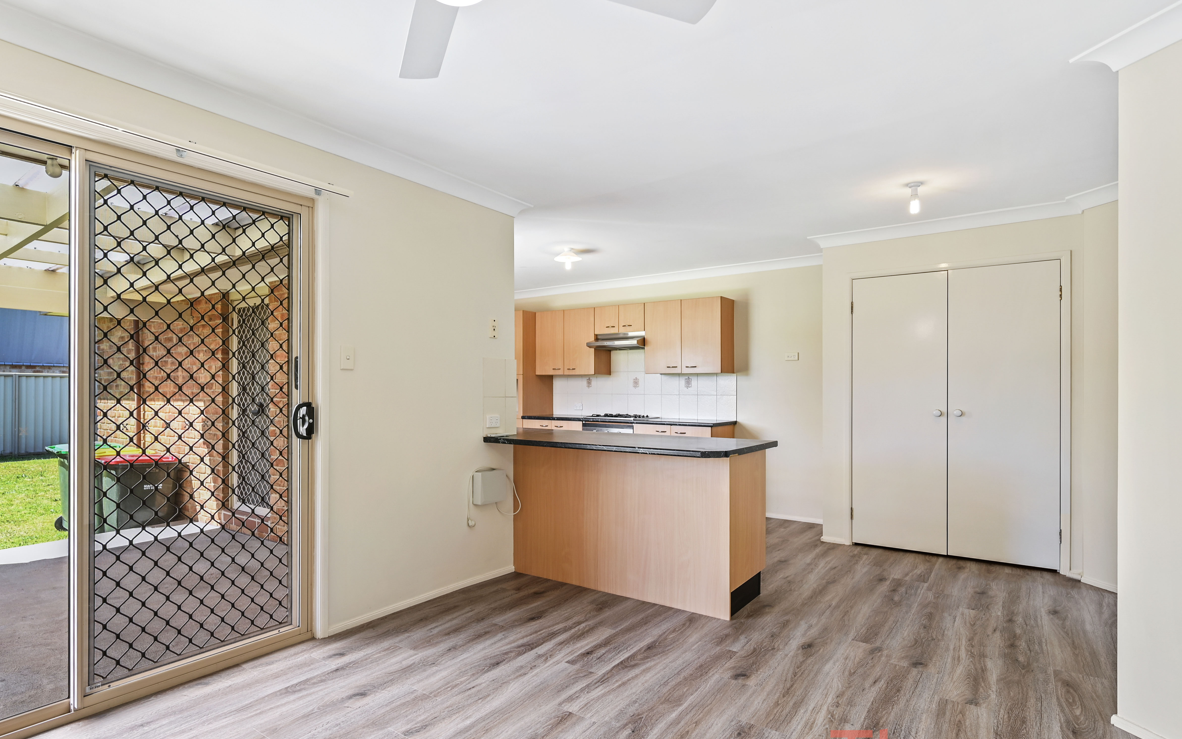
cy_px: 418
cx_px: 559
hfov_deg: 91.0
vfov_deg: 64.7
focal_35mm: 18
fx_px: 580
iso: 100
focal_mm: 14
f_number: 4
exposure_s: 1/13
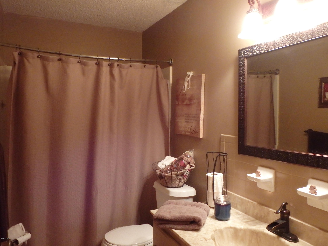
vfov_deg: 49.7
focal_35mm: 28
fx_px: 265
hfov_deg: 63.4
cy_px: 123
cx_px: 164
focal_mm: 5
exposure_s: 1/15
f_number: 3.9
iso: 800
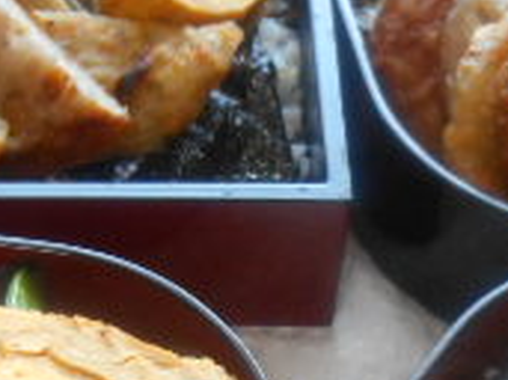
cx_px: 172
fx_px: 1921
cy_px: 398
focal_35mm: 131
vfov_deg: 11.2
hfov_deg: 15.0
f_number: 3.7
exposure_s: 1/30
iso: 320
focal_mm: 6.3
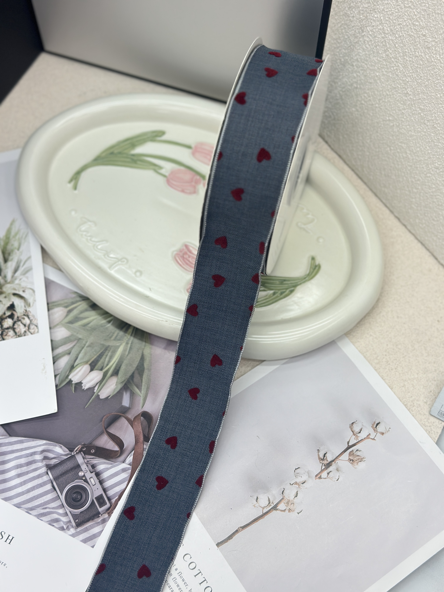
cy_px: 296
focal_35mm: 48
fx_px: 821
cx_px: 222
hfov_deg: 30.3
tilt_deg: -65.2
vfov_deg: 39.7
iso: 80
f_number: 1.78
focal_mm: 6.86
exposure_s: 1/204
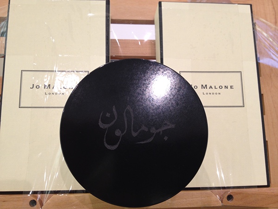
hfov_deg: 52.6
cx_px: 139
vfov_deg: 40.7
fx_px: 281
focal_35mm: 35
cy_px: 104
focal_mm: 4.28
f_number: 2.4
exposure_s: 1/20
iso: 64
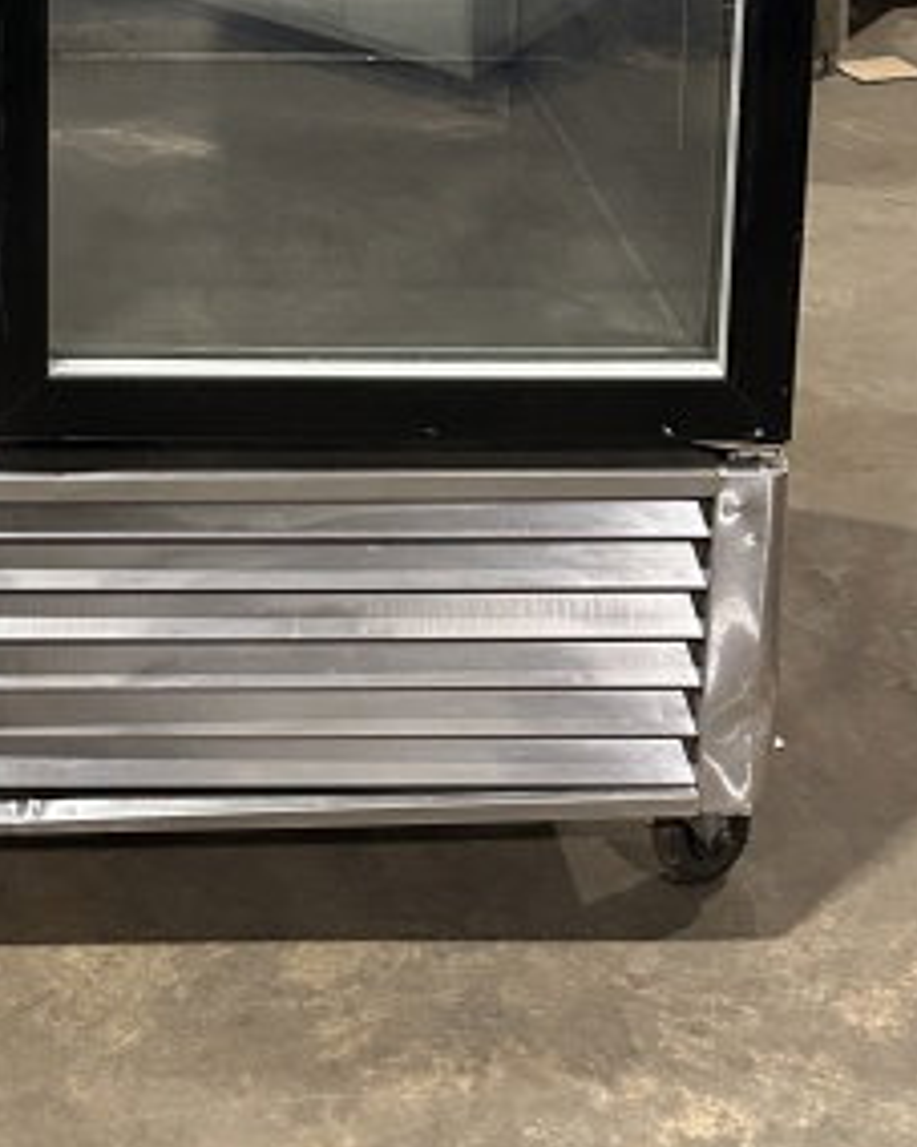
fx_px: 2274
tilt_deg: -7.0
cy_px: -406
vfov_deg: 24.2
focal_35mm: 67
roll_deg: -0.5
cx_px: -16
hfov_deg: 21.9
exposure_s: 1/60
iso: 400
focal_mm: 6.86
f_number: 1.78
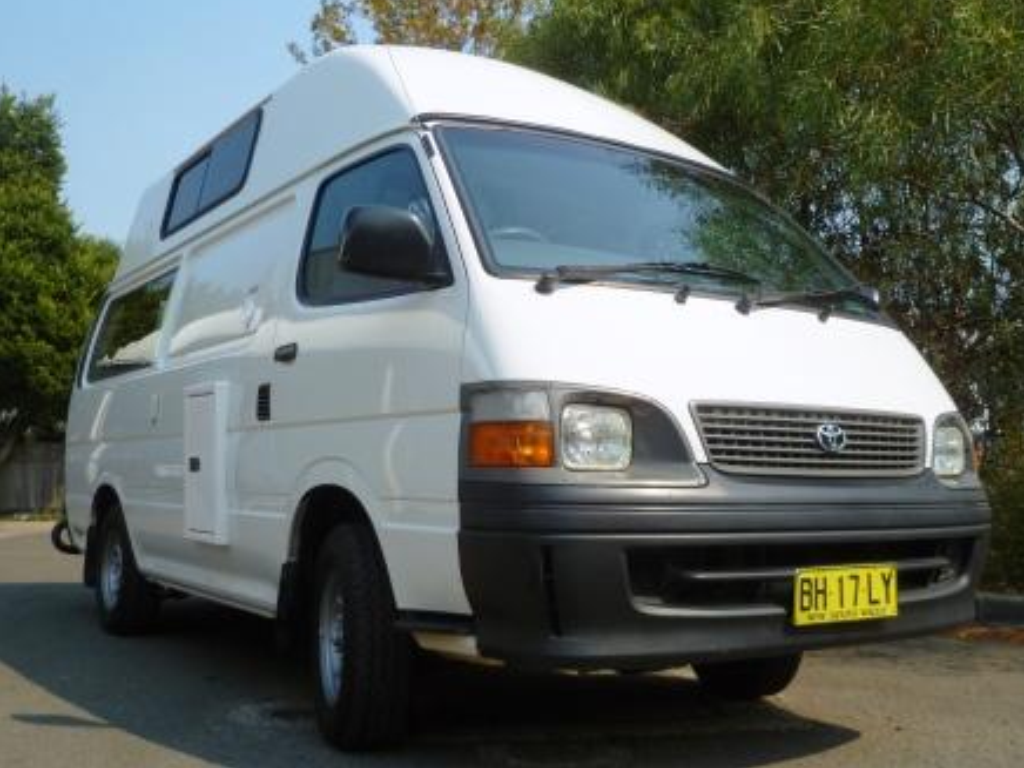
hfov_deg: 49.0
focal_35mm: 38
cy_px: 376
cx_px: 521
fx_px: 1124
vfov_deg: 37.7
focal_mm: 6.6
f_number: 3.1
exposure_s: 1/1000
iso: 80
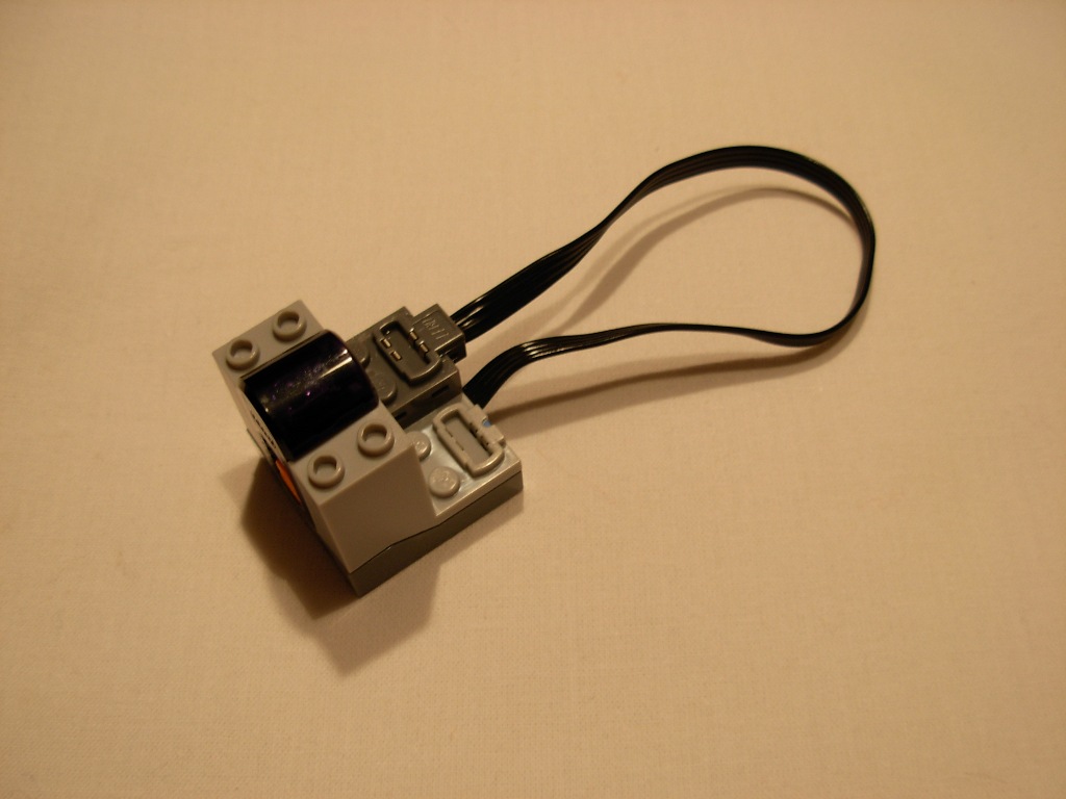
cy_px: 400
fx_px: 1170
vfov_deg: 37.7
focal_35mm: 38
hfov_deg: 49.0
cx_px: 533
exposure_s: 1/9.5
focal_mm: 6.3
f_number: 2.9
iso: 79
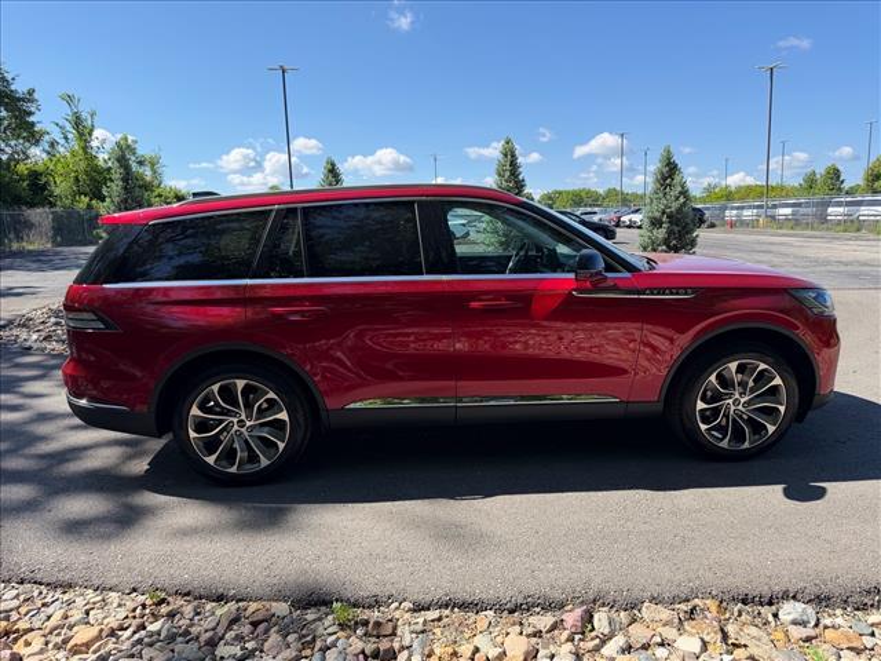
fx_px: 611
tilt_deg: -7.1
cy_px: 330
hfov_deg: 71.6
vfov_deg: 56.8
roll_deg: +0.6
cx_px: 440
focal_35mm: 24
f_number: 1.78
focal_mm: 6.76
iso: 80
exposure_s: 1/2370
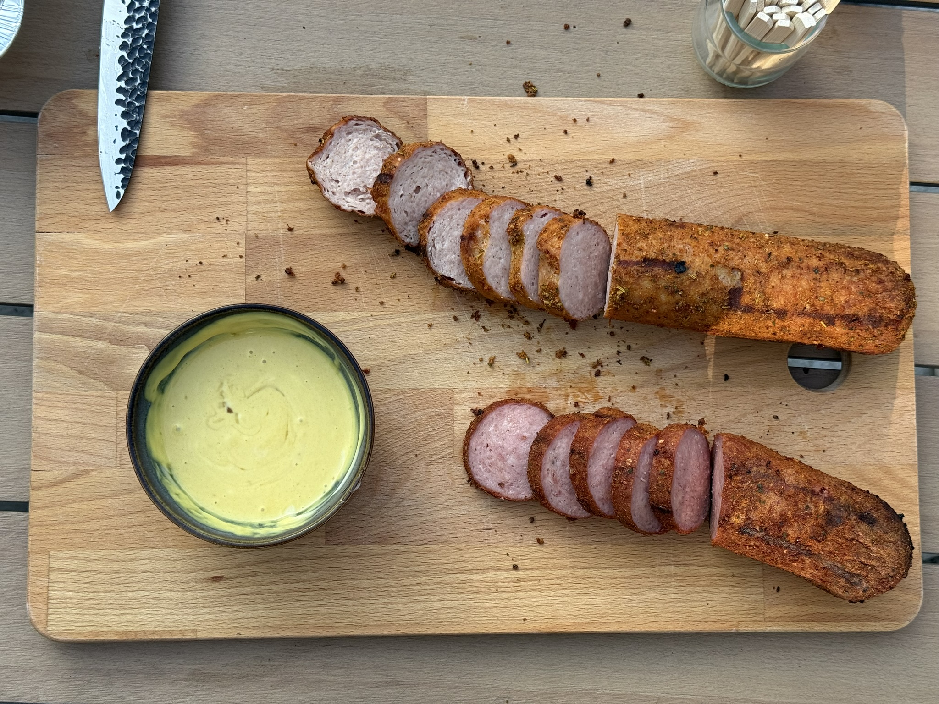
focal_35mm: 48
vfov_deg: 30.3
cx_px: 470
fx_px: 1302
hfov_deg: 39.7
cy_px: 352
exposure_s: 1/819
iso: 64
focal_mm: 6.76
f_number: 1.78
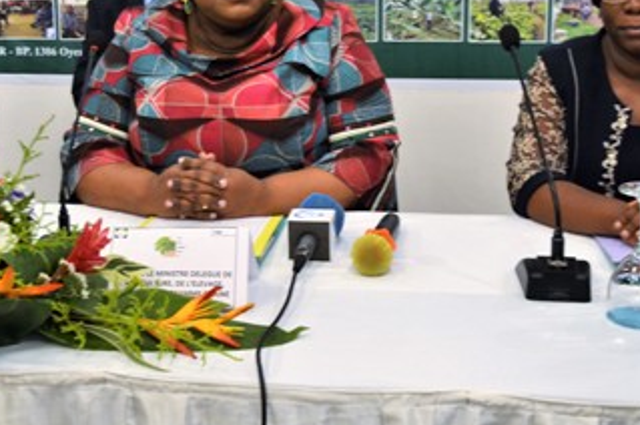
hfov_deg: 32.7
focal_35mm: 61
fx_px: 1083
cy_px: 118
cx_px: 229
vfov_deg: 22.1
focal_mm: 24
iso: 400
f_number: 4
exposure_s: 1/25
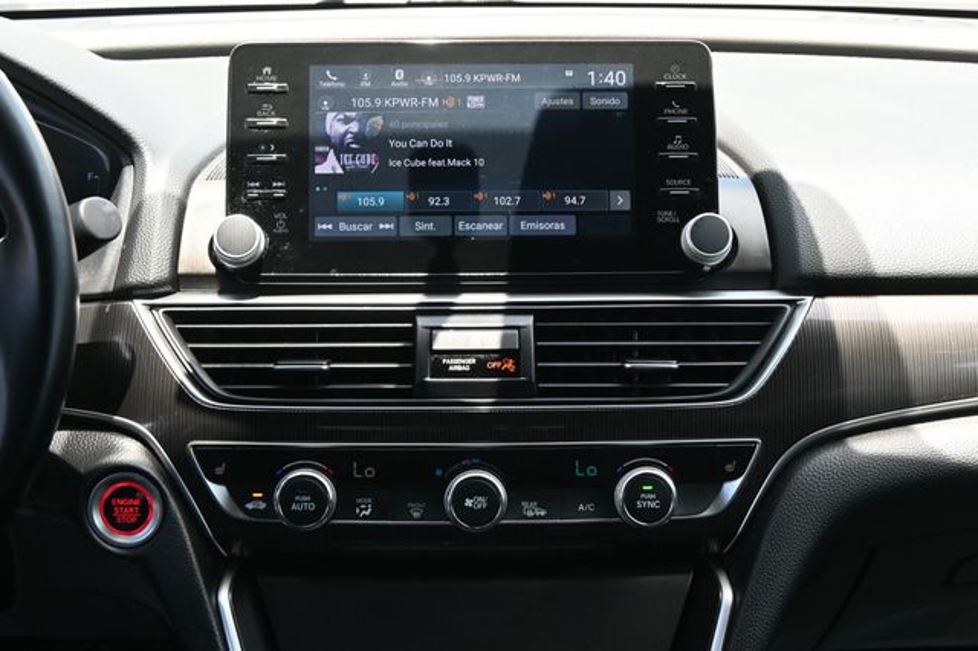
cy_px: 326
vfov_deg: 18.2
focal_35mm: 75
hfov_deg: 27.0
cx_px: 489
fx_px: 2036
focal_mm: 50
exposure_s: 1/125
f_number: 6.3
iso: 800
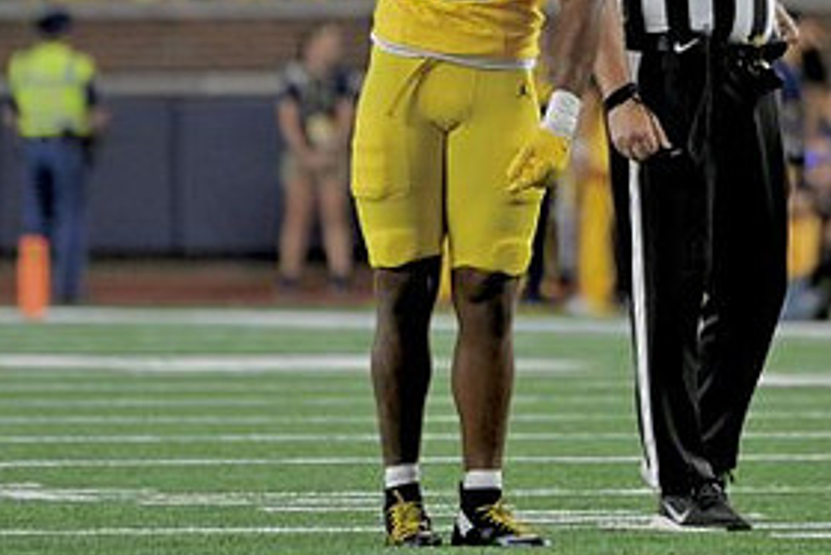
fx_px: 19168
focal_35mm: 830
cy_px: 85
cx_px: 499
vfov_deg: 1.7
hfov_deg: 2.5
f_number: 5.6
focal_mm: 400
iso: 4000
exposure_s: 1/1000
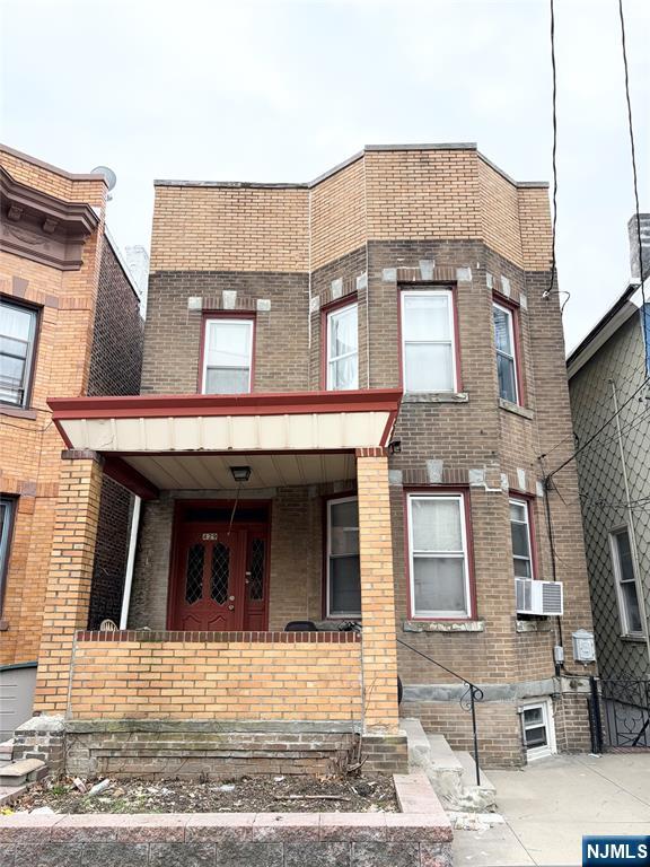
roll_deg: +0.9
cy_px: 434
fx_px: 651
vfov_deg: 67.3
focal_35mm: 26
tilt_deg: +16.2
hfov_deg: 53.1
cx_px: 325
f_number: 1.6
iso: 64
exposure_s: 1/1550
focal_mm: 5.96
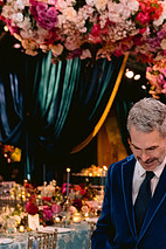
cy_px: 210
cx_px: 171
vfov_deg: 26.7
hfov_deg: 17.9
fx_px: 512
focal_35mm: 74
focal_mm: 35
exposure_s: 1/100
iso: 3200
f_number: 2.8
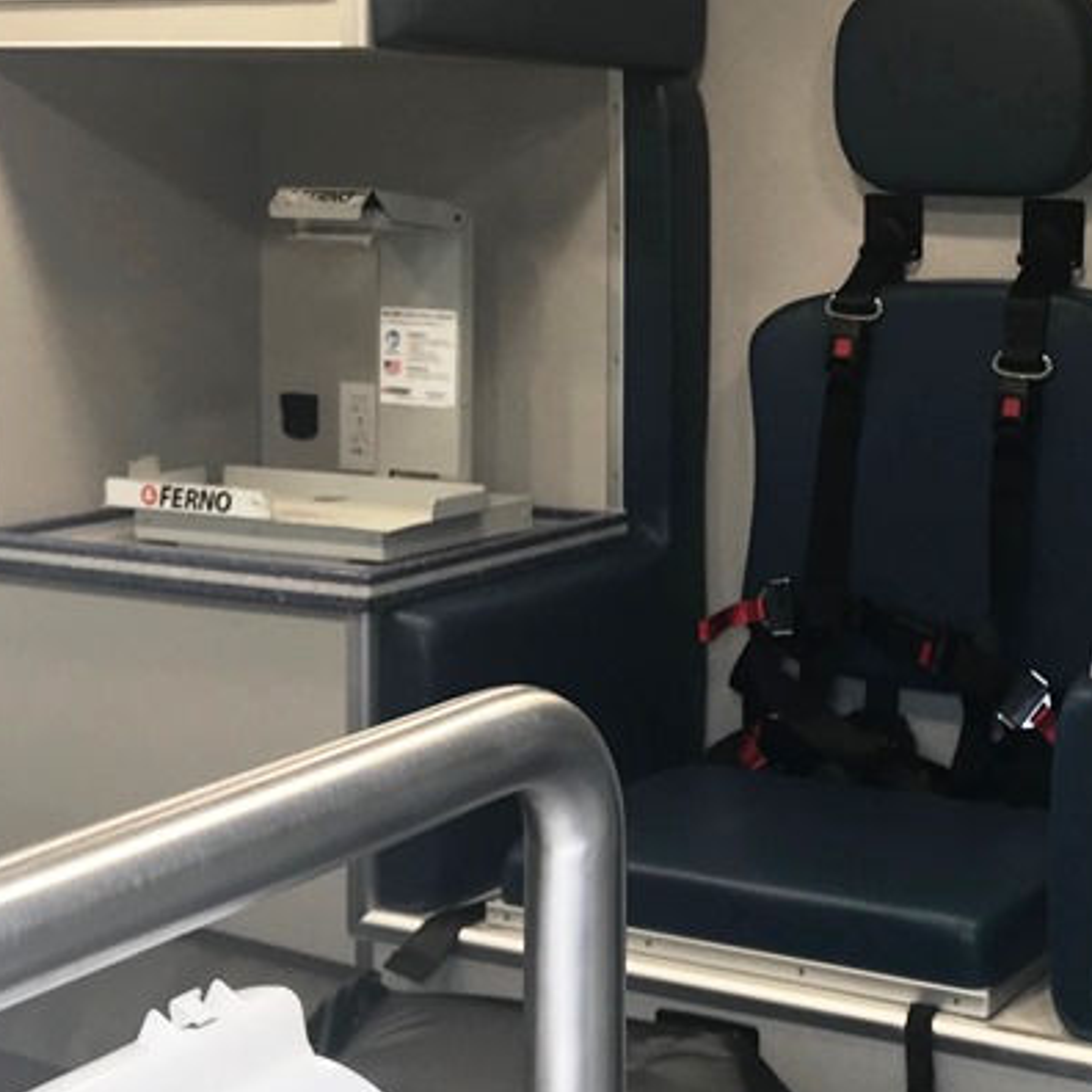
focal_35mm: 64
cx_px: 954
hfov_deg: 26.1
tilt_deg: -4.9
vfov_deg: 26.7
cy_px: 350
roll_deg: -0.4
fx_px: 2284
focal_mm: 3.99
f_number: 1.8
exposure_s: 1/60
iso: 25
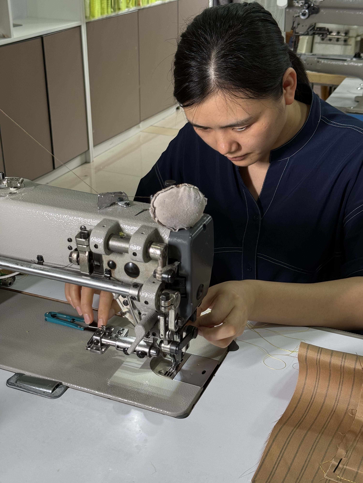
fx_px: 671
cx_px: 182
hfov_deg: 30.3
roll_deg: -0.1
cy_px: 242
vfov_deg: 39.7
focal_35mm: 48
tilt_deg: -23.3
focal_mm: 6.76
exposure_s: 1/100
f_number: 1.78
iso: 80
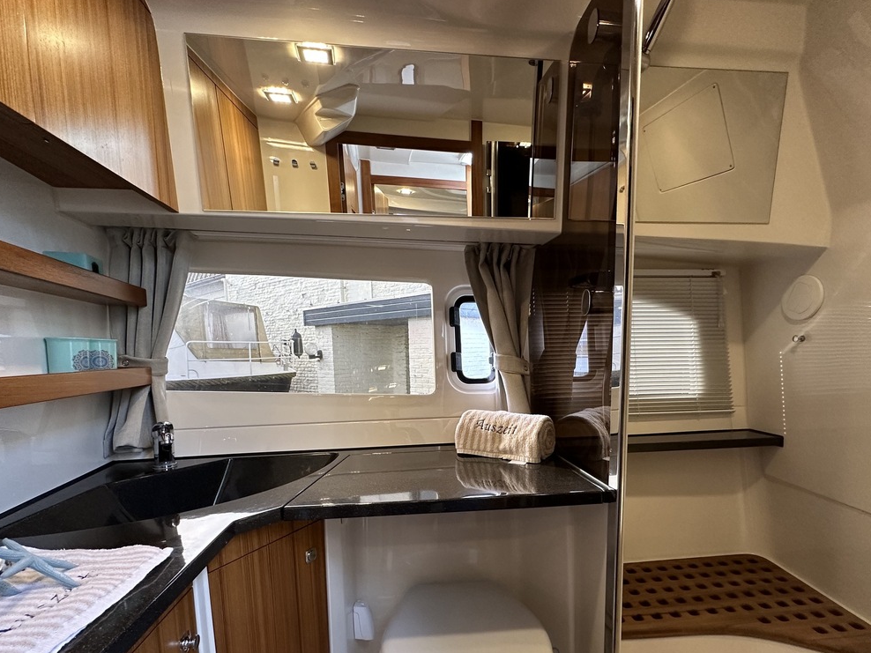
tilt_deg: -5.7
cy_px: 392
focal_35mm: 17
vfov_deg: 73.9
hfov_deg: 91.0
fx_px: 428
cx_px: 447
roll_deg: +1.5
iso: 250
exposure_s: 1/99
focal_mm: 2.22
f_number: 2.2
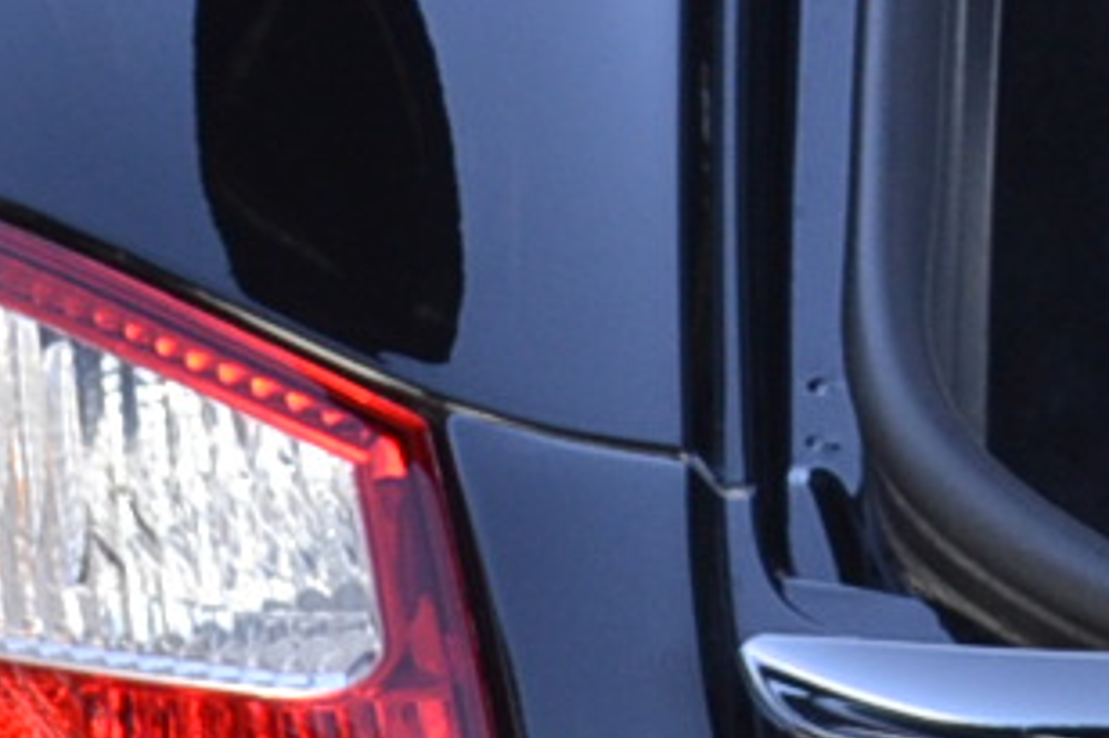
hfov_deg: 6.8
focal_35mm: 292
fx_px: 8990
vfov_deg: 4.7
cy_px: -450
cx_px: 2409
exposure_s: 1/125
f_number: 5.6
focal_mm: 26
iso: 280
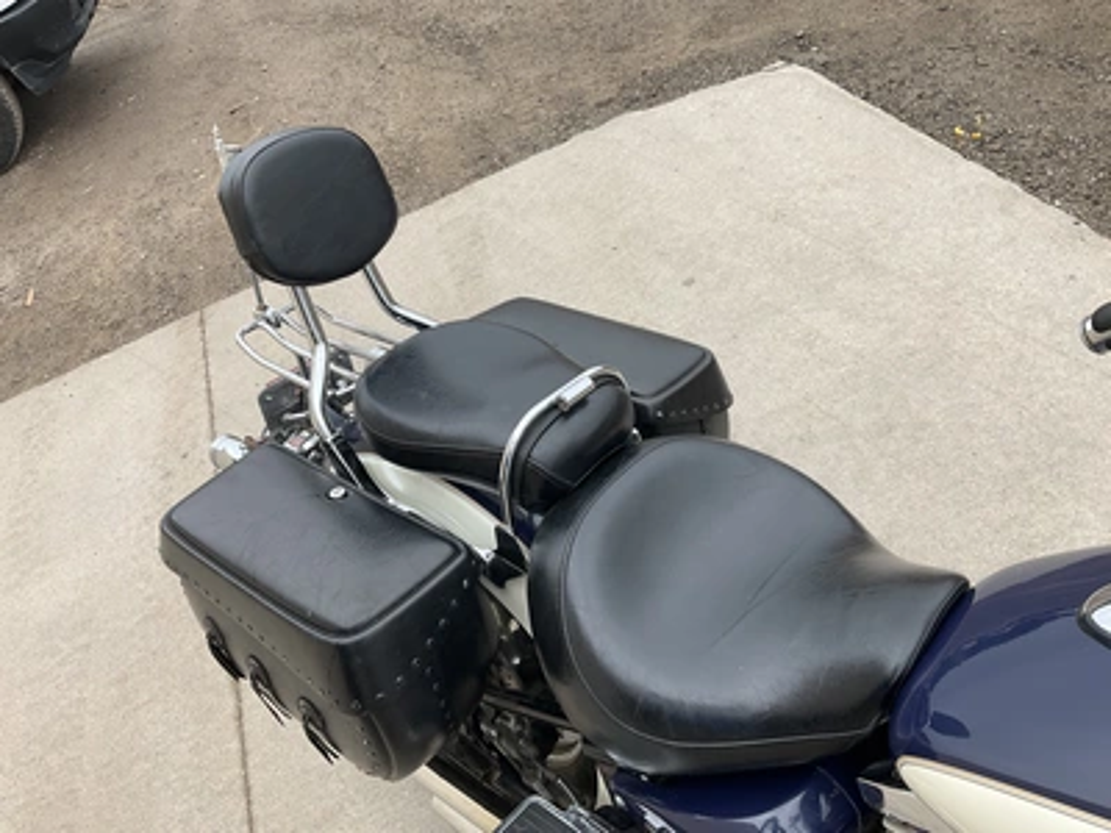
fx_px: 931
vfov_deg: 48.2
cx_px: 556
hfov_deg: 61.7
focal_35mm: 29
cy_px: 416
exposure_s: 1/122
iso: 20
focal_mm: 3
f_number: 1.8
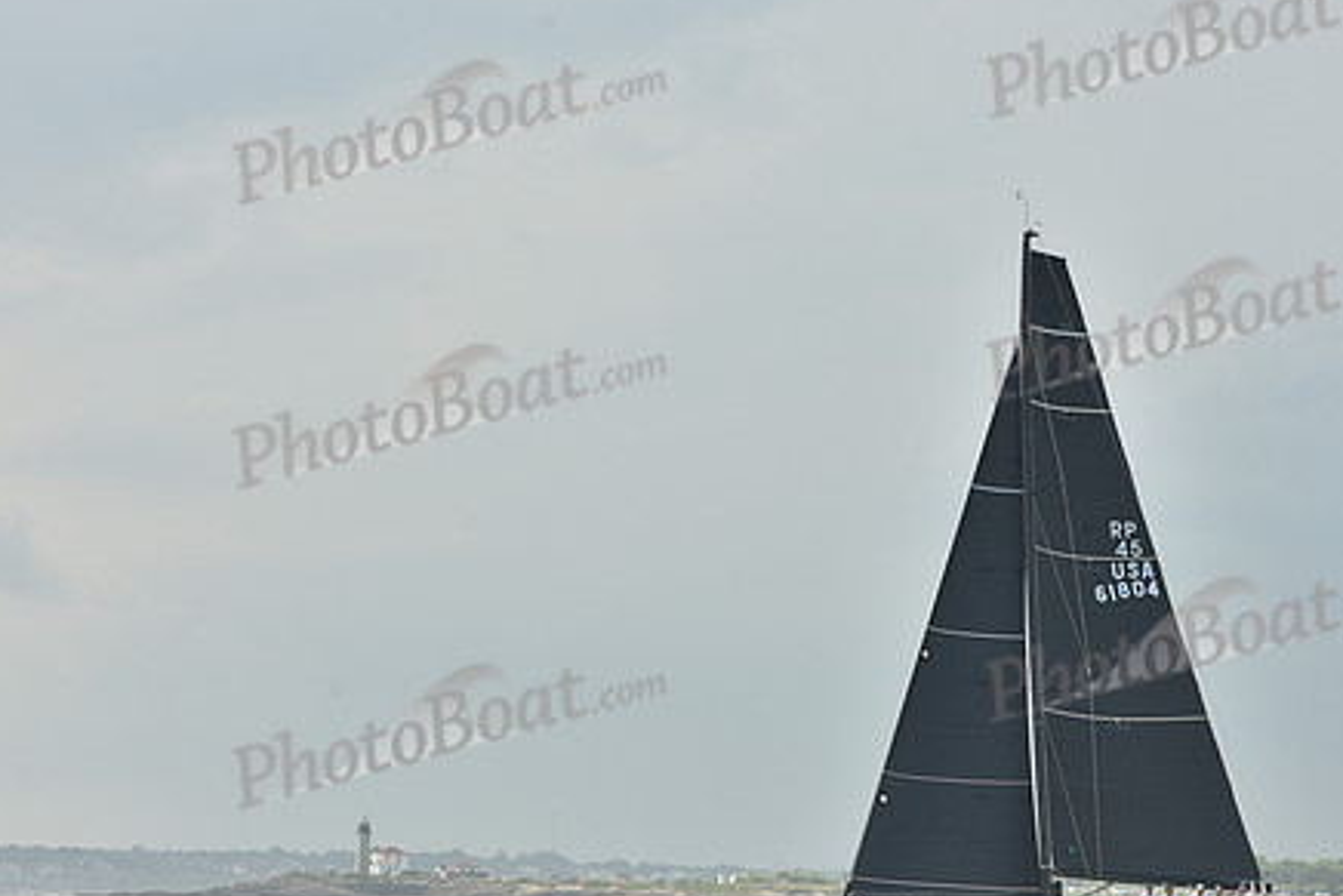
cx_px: 829
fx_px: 4963
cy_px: 525
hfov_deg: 15.4
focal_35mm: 133
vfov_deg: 10.3
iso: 250
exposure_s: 1/800
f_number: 8
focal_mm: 100
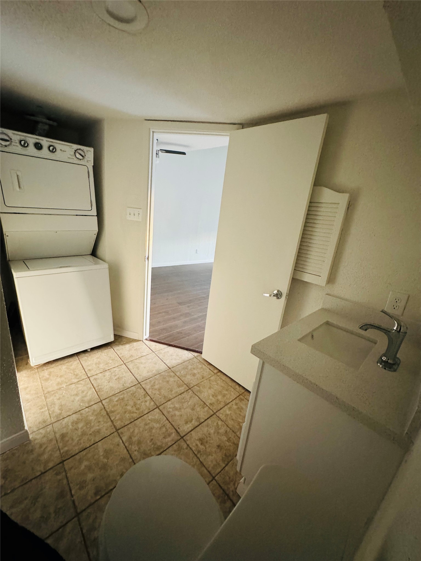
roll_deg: -7.3
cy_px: 280
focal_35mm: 14
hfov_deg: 85.7
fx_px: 227
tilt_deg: -15.5
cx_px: 210
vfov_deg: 102.1
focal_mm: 2.22
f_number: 2.2
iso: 800
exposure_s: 1/60
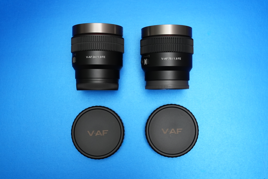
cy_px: 90
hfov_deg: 39.6
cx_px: 134
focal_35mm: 50
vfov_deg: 27.0
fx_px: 372
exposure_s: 1/100
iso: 2500
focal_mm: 50
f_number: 5
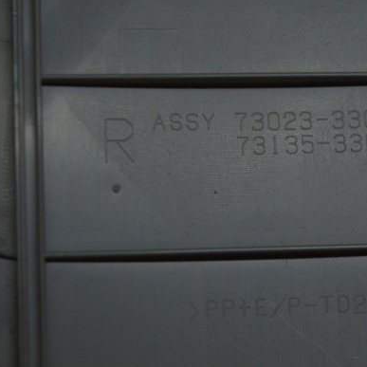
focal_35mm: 116
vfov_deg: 15.1
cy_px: 184
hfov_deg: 15.0
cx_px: 283
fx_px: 1388
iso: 400
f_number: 5.6
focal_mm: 55
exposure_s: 1/125
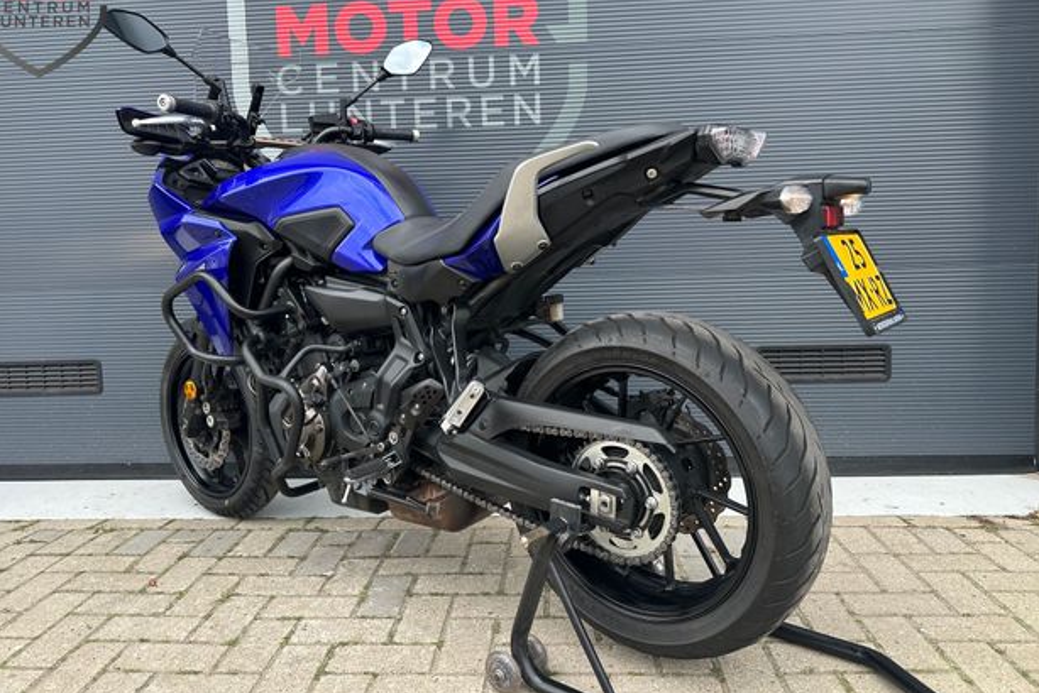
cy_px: 321
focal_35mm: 26
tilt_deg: -4.1
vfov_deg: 49.6
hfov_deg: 69.4
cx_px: 513
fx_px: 751
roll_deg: +1.5
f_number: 1.78
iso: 80
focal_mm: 6.86
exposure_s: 1/729
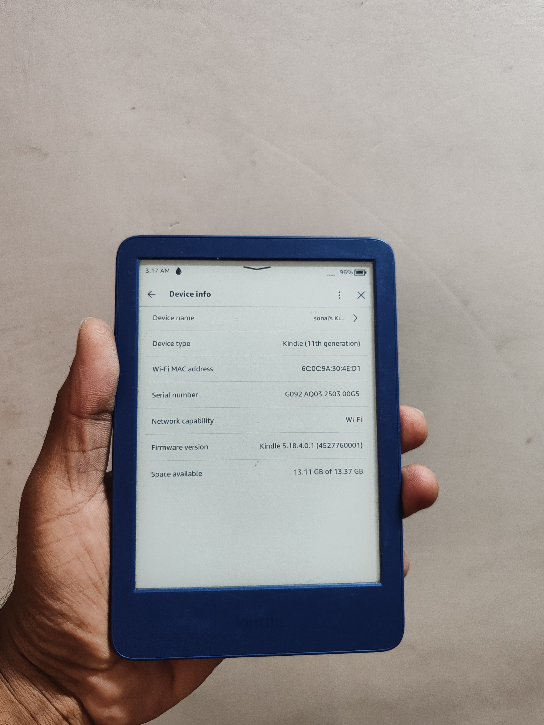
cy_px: 362
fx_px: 566
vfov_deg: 65.3
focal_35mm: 27
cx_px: 272
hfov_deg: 51.4
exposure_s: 1/100
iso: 1600
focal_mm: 6.12
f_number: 1.9
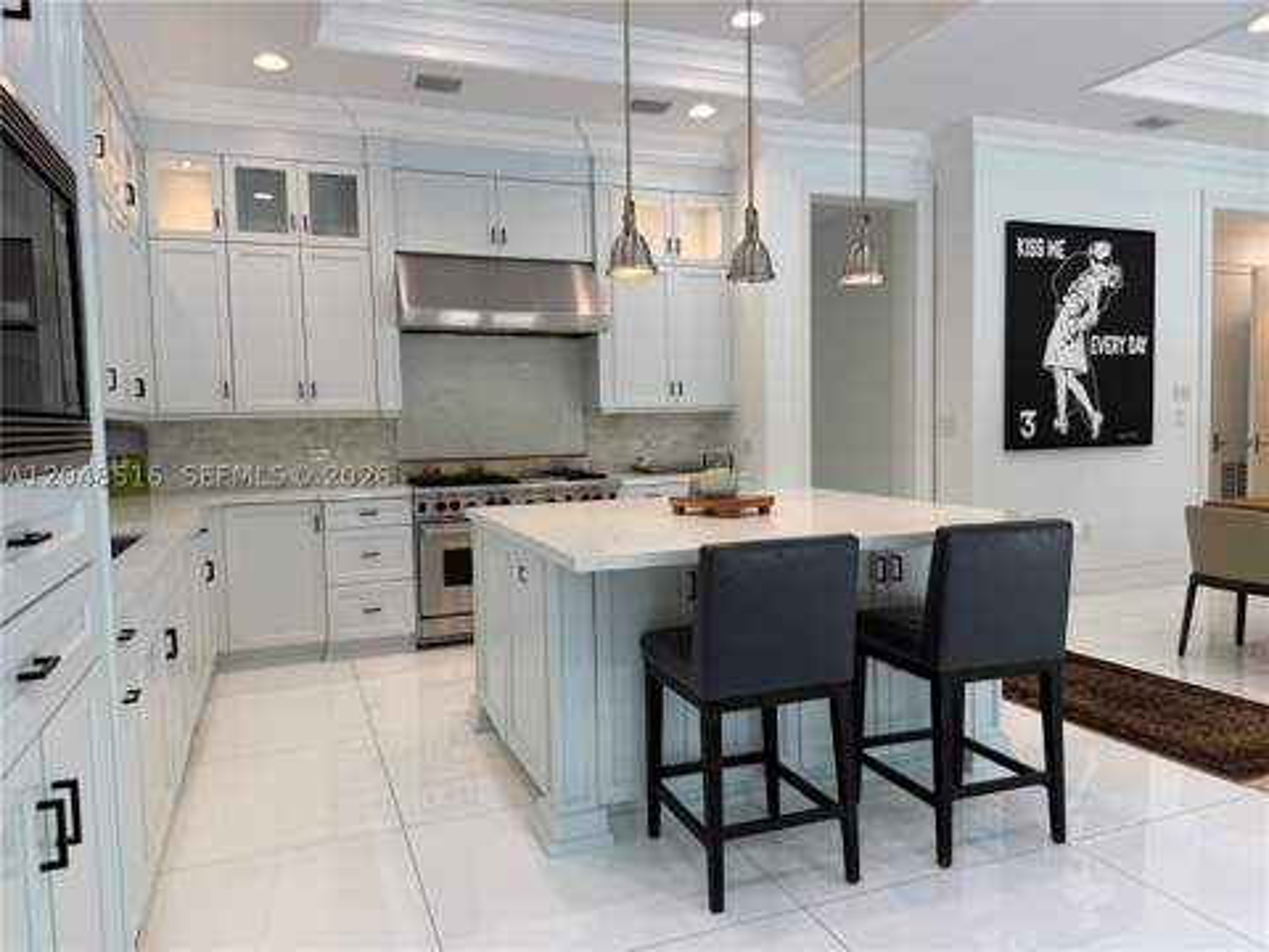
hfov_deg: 71.6
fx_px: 880
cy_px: 476
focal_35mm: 24
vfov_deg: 56.8
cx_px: 634
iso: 64
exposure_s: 1/120
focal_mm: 6.76
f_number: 1.78
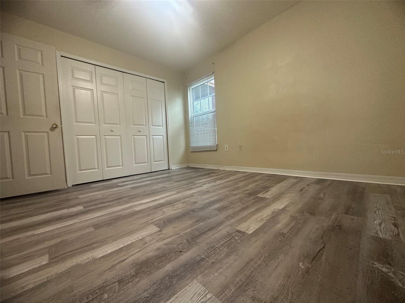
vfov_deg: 85.7
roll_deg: +3.3
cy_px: 152
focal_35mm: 14
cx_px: 202
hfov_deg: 102.1
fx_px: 164
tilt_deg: -3.3
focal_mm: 2.22
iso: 400
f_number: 2.2
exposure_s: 1/60
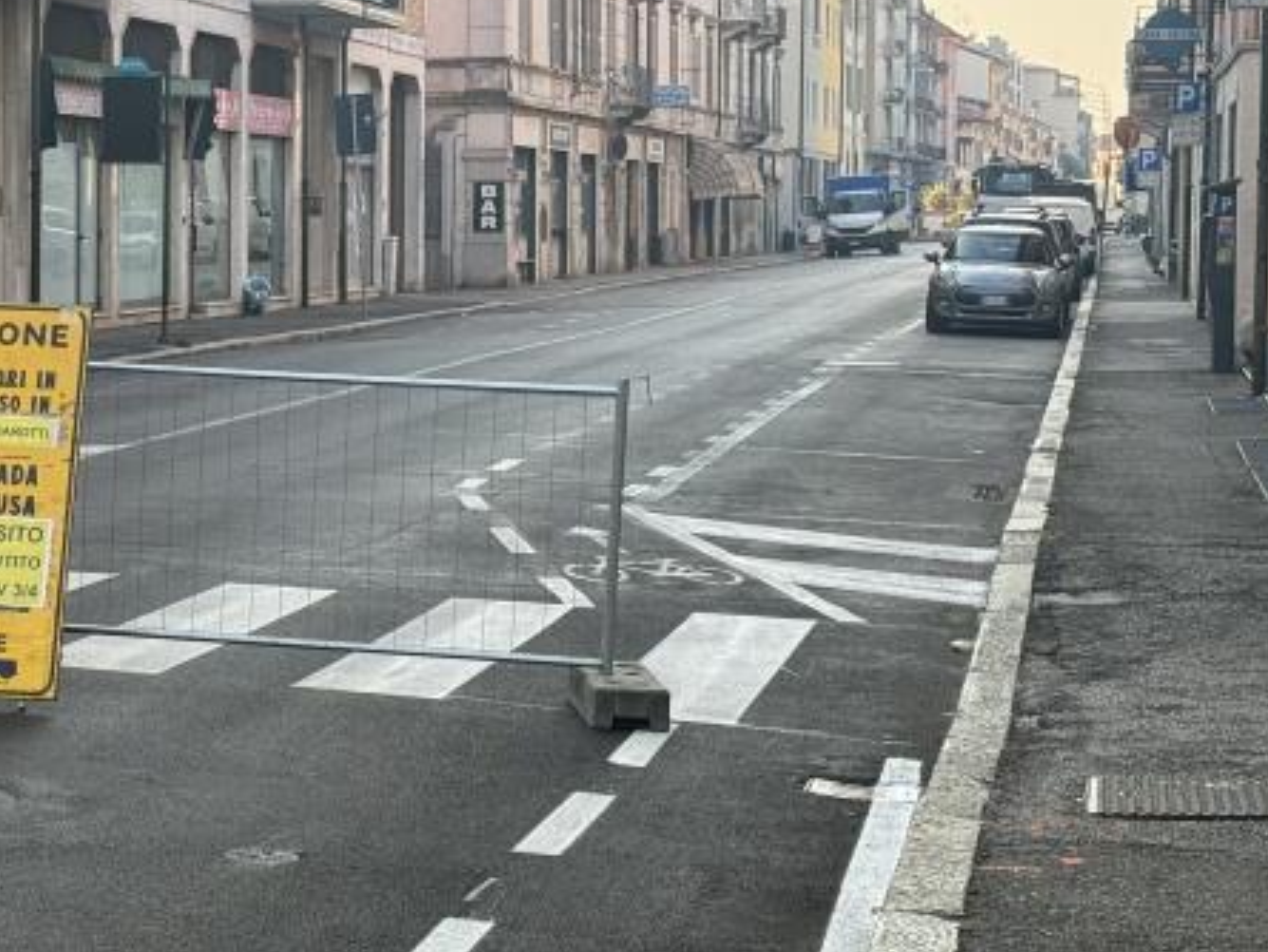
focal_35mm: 97
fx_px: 3554
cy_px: 369
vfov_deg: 15.2
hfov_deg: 19.8
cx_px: 125
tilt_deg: -0.7
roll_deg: -0.4
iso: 80
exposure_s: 1/762
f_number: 1.78
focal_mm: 6.76
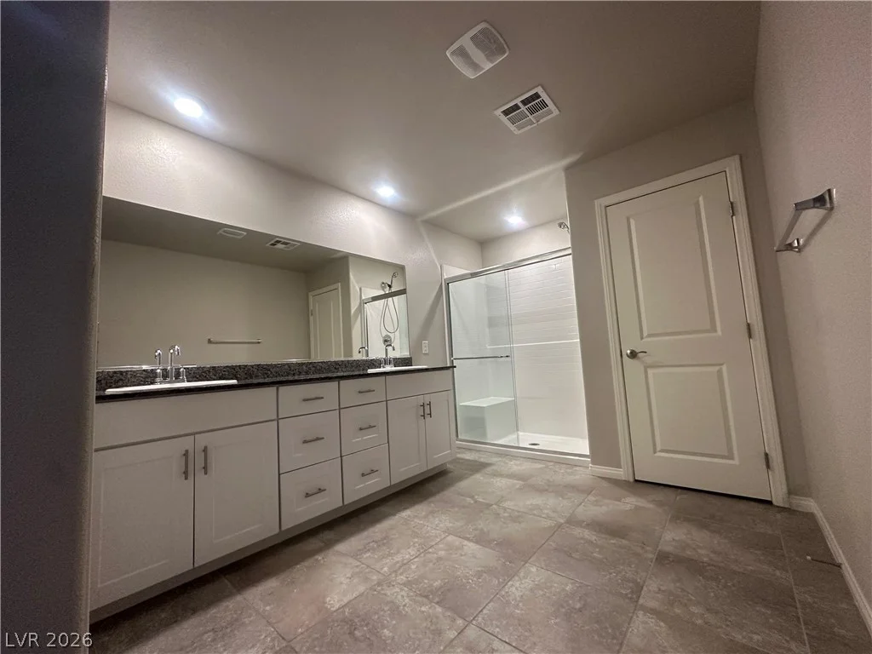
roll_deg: +2.9
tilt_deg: +6.0
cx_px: 436
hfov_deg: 102.1
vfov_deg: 85.7
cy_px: 327
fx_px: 353
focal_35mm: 14
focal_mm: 2.22
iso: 250
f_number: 2.2
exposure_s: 1/120
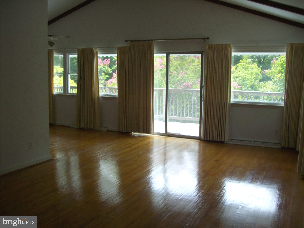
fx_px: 316
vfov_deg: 39.6
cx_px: 152
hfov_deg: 51.4
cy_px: 114
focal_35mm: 36
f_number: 2.7
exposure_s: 1/111
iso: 80
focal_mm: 6
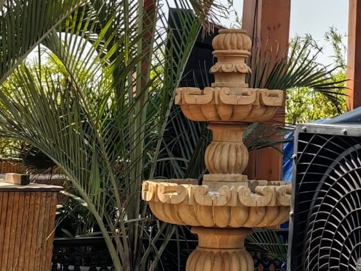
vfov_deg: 13.4
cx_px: 349
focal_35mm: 105
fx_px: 1095
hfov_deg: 18.3
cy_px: -120
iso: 50
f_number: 1.67
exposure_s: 1/5435
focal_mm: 8.71
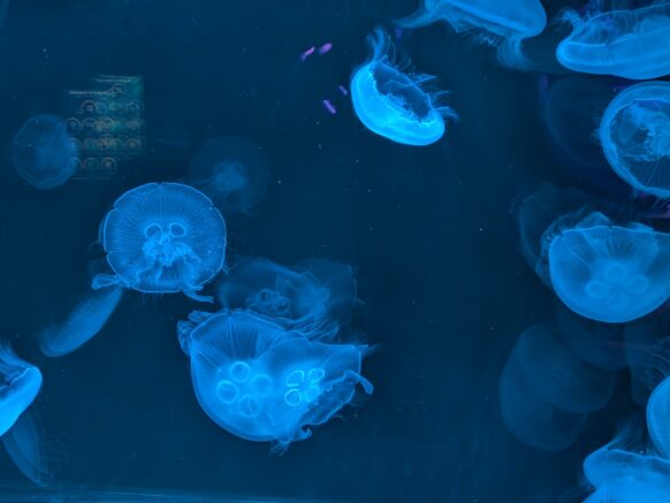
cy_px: 239
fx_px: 852
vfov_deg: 32.9
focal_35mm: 44
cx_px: 221
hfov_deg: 42.3
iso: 86
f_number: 1.89
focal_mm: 5.43
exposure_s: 1/33.3
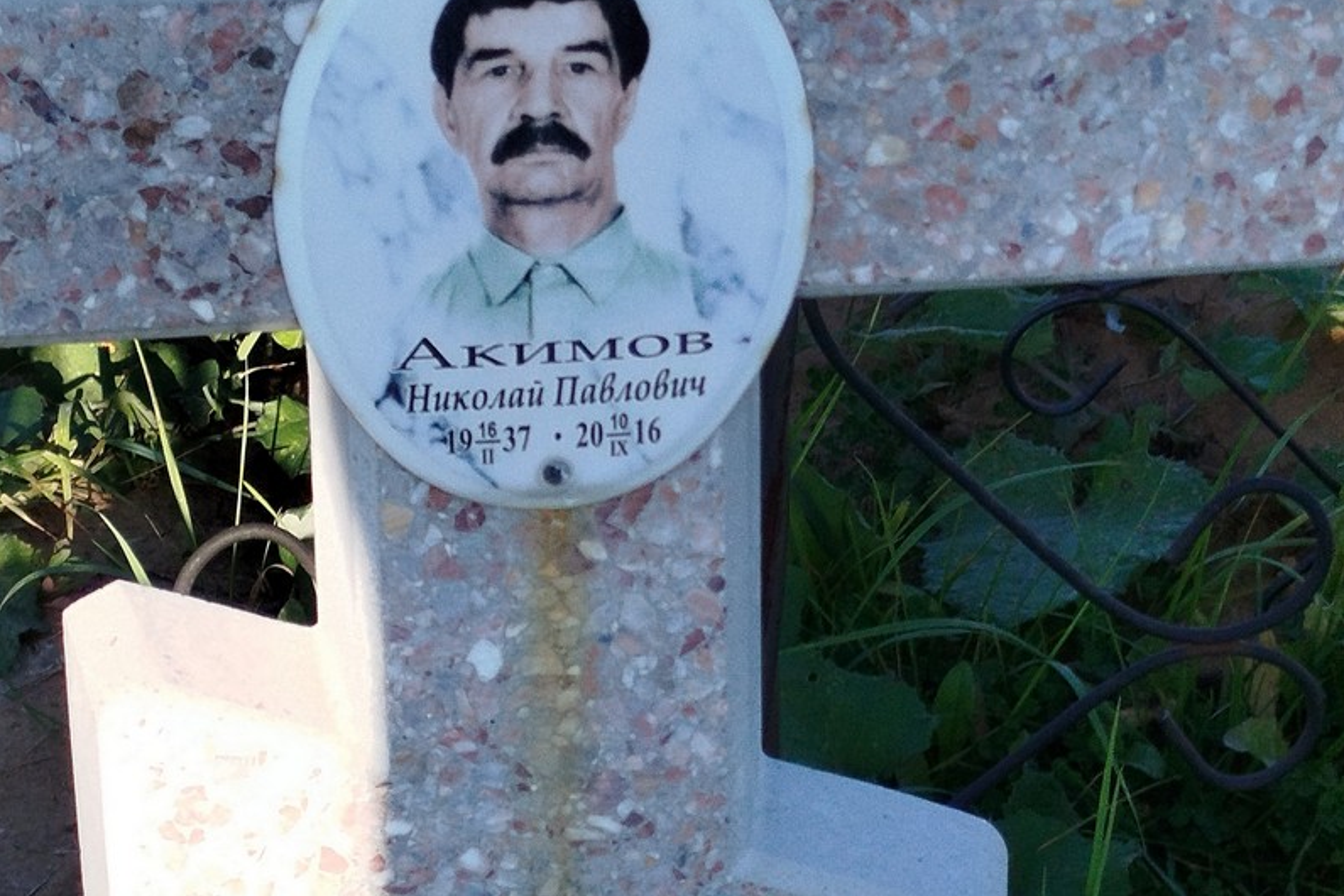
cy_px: 404
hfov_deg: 43.6
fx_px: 1680
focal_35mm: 45
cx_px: 673
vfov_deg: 29.8
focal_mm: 5.31
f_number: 1.7
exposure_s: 1/287
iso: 50
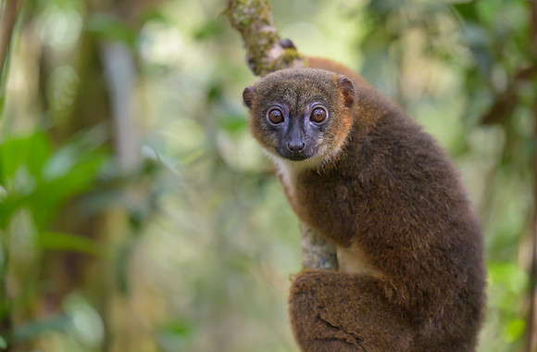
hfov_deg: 15.8
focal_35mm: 131
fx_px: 1938
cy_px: 176
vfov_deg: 10.4
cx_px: 279
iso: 3200
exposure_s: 1/2500
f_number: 2.8
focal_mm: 125
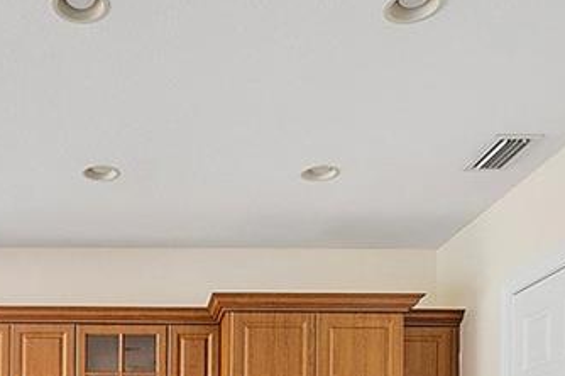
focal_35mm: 46
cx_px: 139
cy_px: 490
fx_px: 721
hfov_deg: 41.5
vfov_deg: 25.2
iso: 160
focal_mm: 10
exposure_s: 1/10
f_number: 11
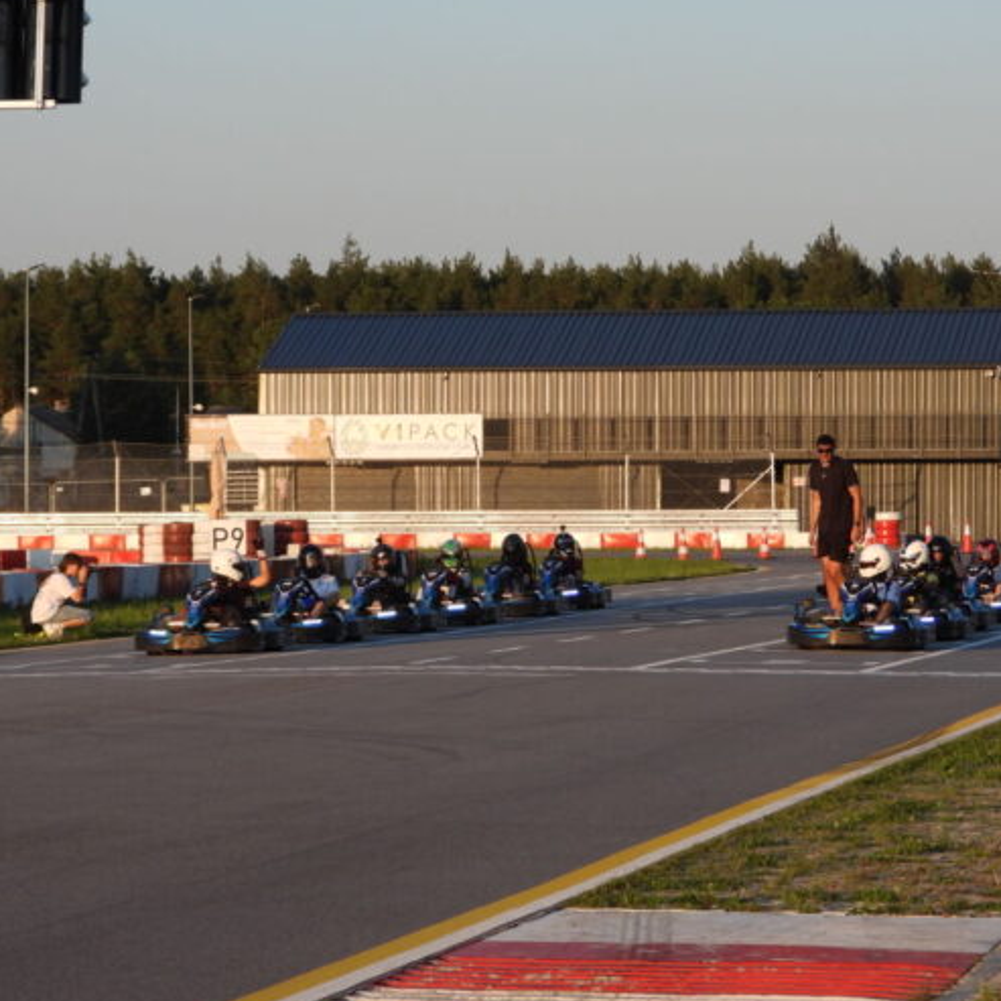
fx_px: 6085
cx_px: 518
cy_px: 560
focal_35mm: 186
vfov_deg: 9.4
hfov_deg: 9.4
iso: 100
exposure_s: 1/400
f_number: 4
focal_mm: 24.3
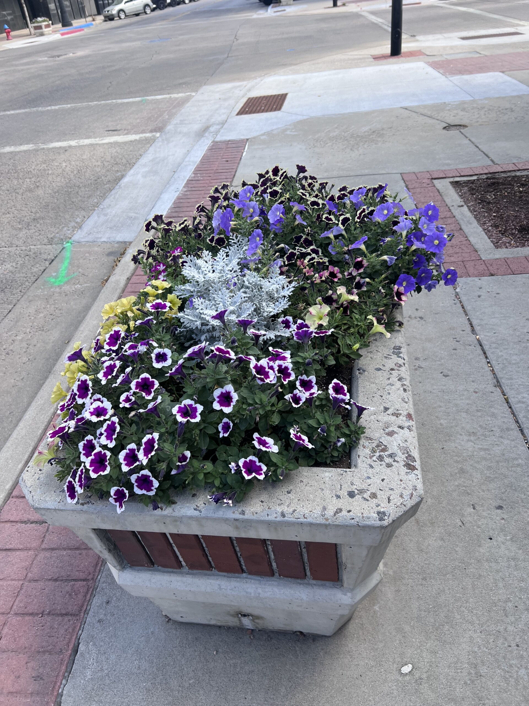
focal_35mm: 26
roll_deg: +8.0
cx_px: 264
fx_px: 530
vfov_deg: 67.3
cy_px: 353
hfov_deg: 53.1
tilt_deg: -35.1
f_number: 1.5
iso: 50
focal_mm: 5.7
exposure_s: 1/687
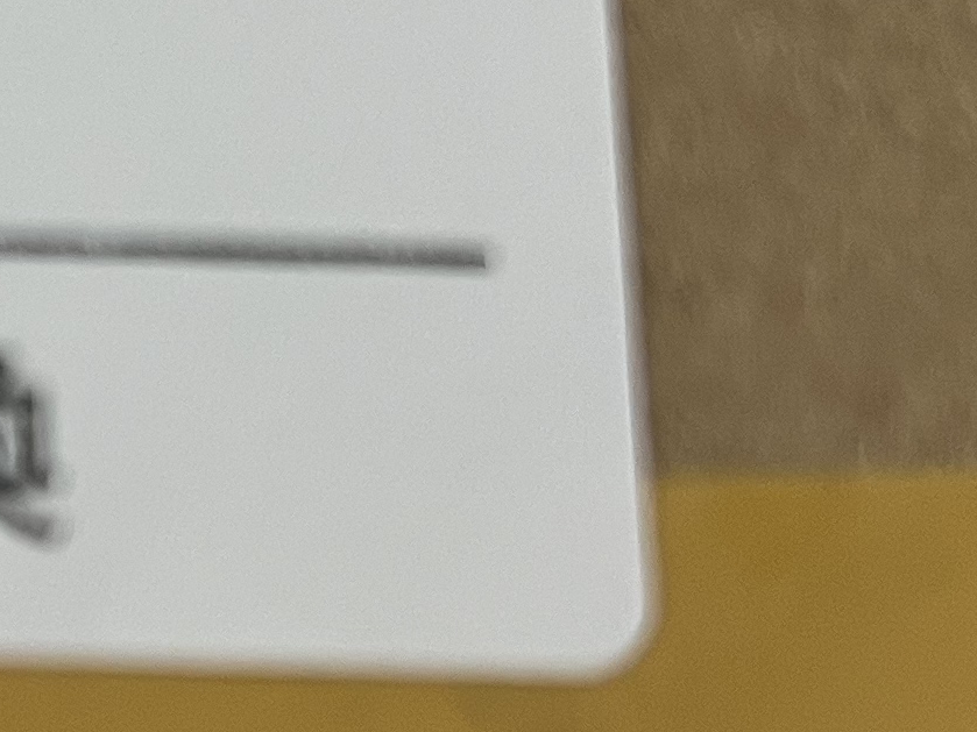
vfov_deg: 11.9
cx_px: -474
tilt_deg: -77.2
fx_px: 3527
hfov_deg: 14.7
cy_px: 331
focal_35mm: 125
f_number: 1.5
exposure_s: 1/50
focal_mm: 5.7
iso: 160
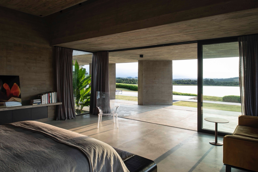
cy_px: 86
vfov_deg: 53.2
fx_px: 172
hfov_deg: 73.7
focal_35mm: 24
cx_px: 129
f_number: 11
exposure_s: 1/8
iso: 100
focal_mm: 24
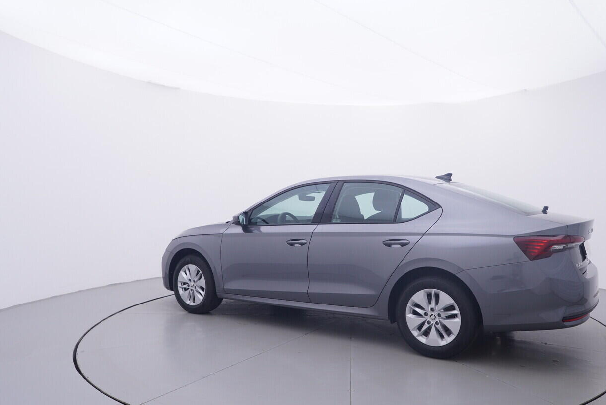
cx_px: 350
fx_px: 448
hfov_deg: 67.8
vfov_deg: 48.6
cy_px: 226
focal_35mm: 27
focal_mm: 15
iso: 200
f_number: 5
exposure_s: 1/80
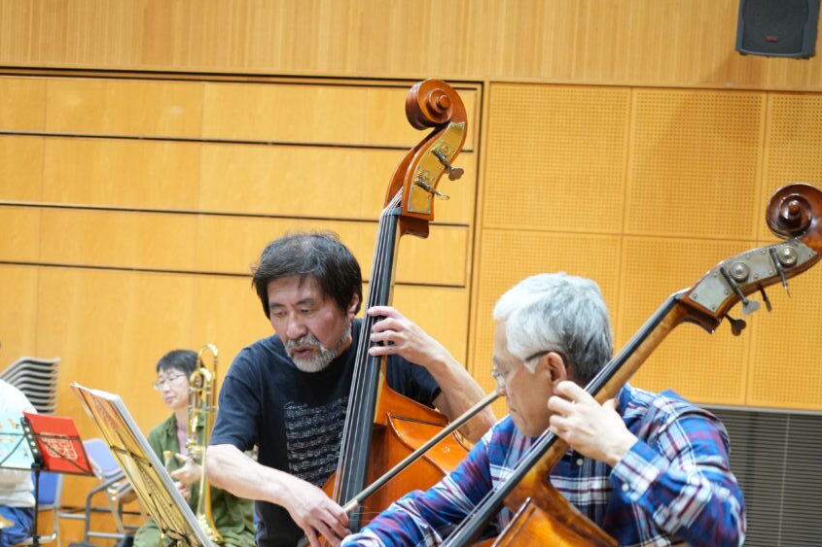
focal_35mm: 106
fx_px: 2420
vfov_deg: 12.7
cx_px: 414
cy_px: 605
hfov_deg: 19.3
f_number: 4.5
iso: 2500
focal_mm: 70
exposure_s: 1/80
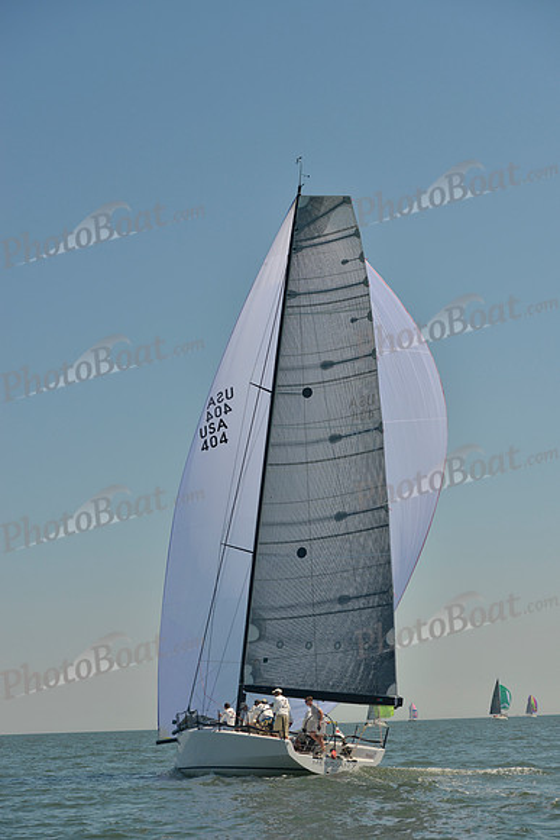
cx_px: 280
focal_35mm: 70
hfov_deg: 19.5
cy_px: 420
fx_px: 1632
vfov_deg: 28.8
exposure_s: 1/800
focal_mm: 70
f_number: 7.1
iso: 200
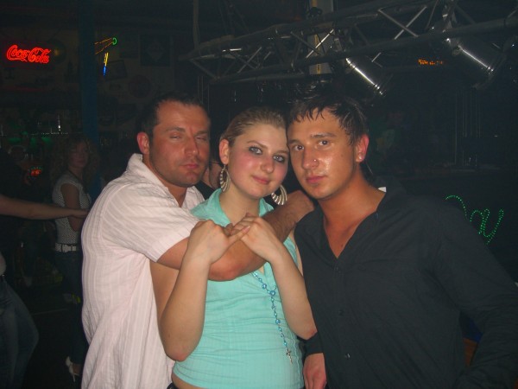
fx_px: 569
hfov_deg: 49.0
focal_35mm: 38
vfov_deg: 37.7
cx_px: 259
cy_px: 194
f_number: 2.8
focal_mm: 7.9
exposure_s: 1/60
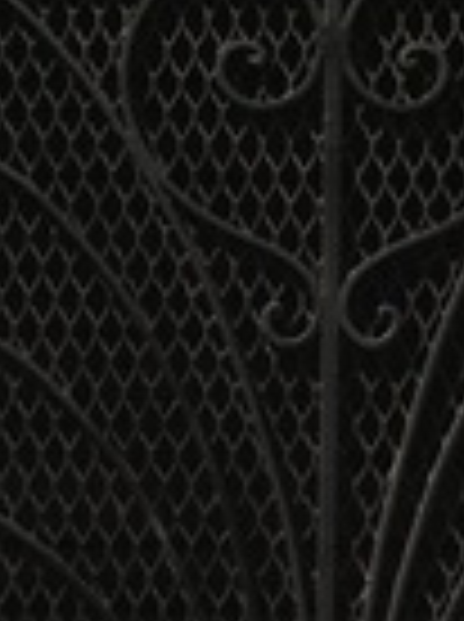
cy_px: 608
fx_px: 4249
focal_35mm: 237
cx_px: 29
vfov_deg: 8.3
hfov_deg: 6.2
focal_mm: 4.28
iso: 50
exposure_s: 1/2907
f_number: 2.4
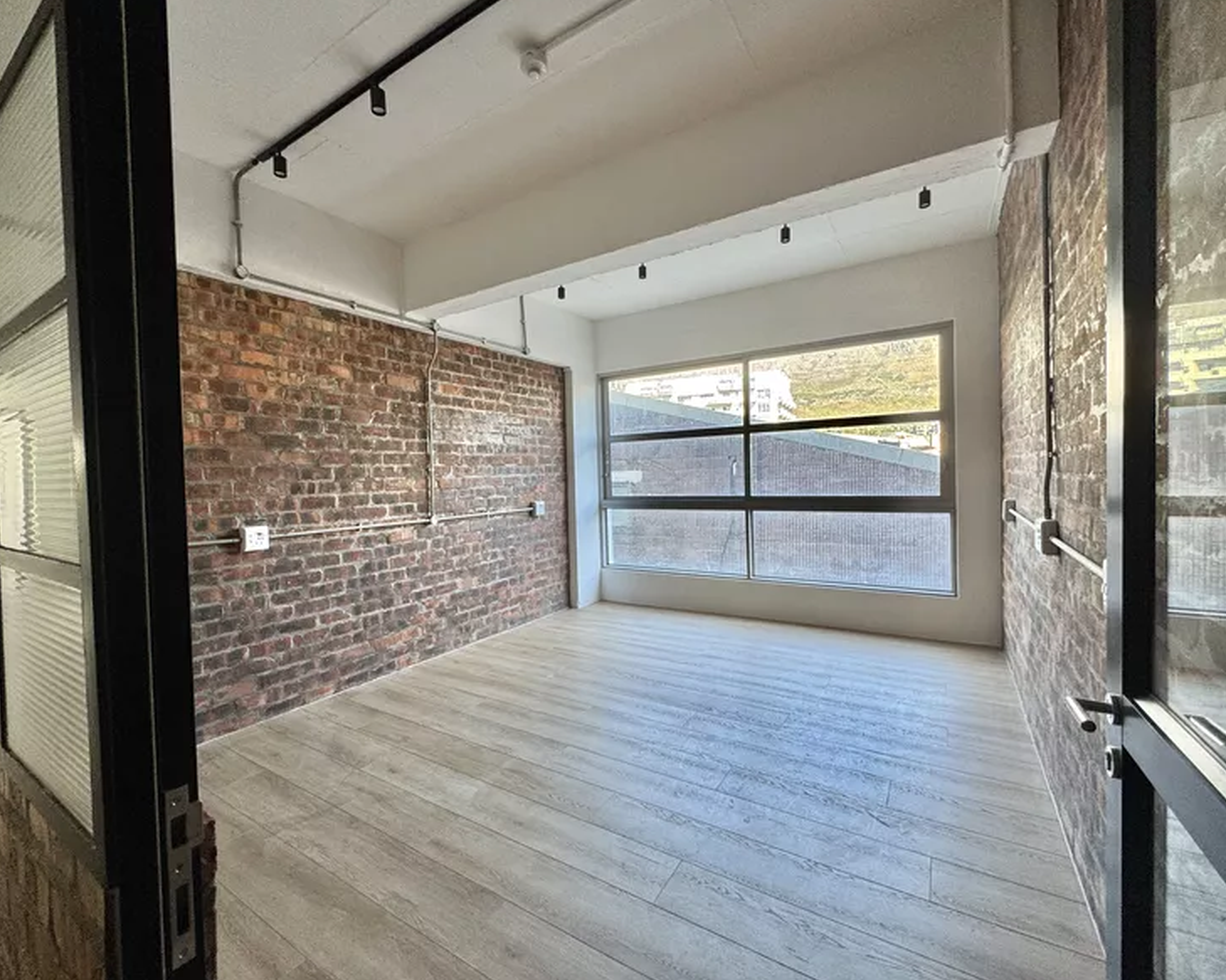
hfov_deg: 96.7
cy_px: 493
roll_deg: +1.3
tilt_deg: -1.5
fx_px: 544
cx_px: 587
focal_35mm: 15
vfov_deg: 84.0
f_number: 2.2
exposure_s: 1/99
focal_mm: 2.22
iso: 80
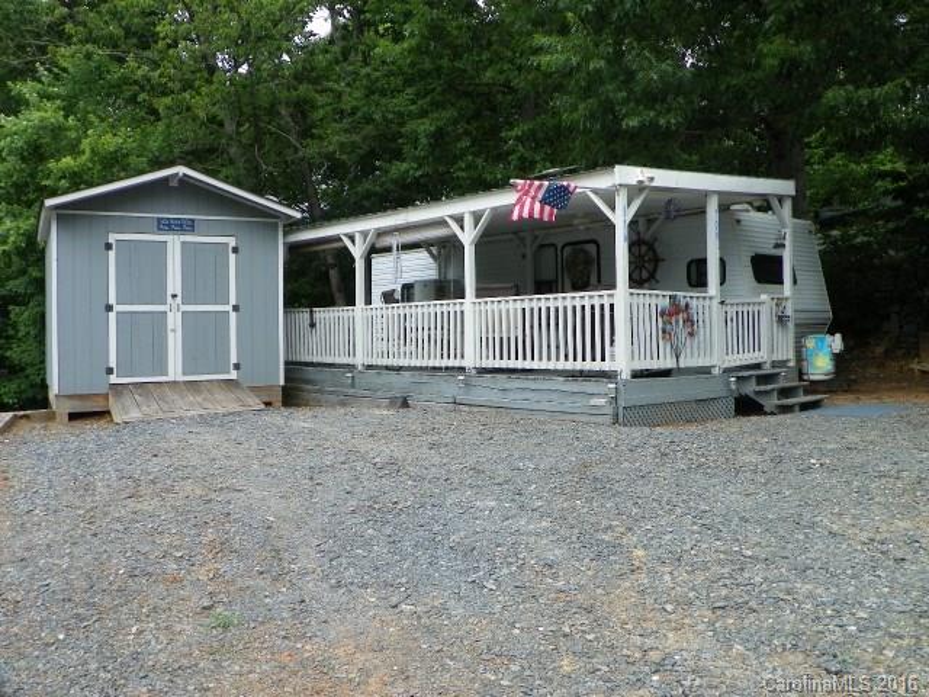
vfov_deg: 42.9
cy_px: 348
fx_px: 886
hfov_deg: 55.4
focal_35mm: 33
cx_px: 464
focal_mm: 5.9
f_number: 3.5
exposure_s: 1/320
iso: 64
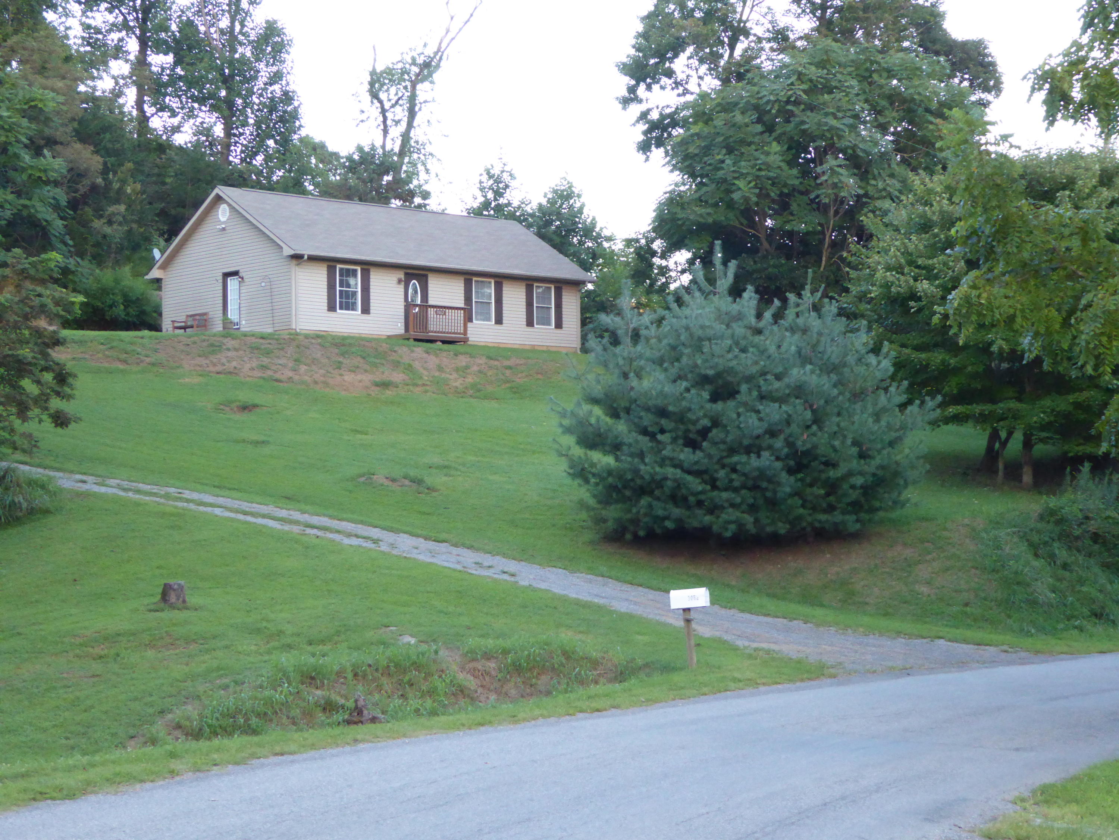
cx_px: 560
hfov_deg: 28.2
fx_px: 2231
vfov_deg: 21.3
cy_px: 420
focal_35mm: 69
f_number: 4.4
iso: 800
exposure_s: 1/60
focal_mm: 11.7
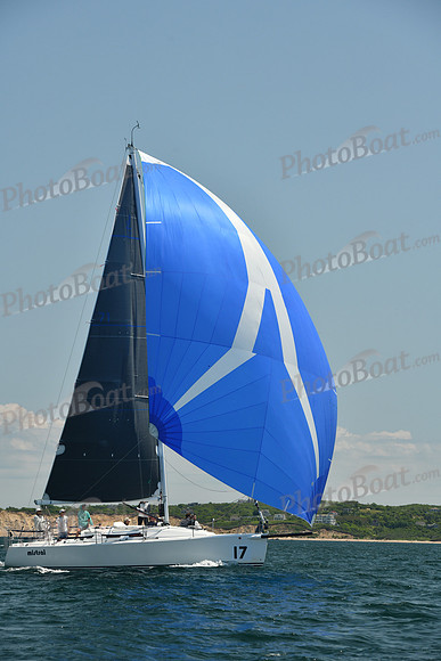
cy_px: 330
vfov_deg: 16.8
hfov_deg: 11.2
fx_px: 2240
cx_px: 220
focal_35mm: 122
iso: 320
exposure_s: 1/640
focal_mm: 122
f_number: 8
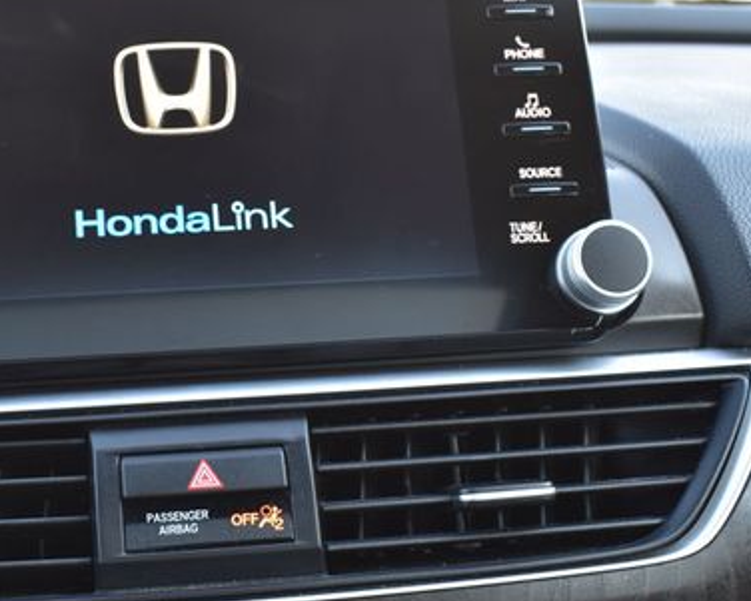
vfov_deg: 25.5
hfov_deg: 31.3
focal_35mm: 60
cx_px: 252
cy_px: 341
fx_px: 1329
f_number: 7.1
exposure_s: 1/25
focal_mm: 25
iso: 400
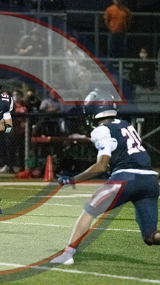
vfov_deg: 4.6
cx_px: -22
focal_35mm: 474
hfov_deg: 2.6
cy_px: 142
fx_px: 3582
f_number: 2.8
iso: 45600
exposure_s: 1/3200
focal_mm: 200
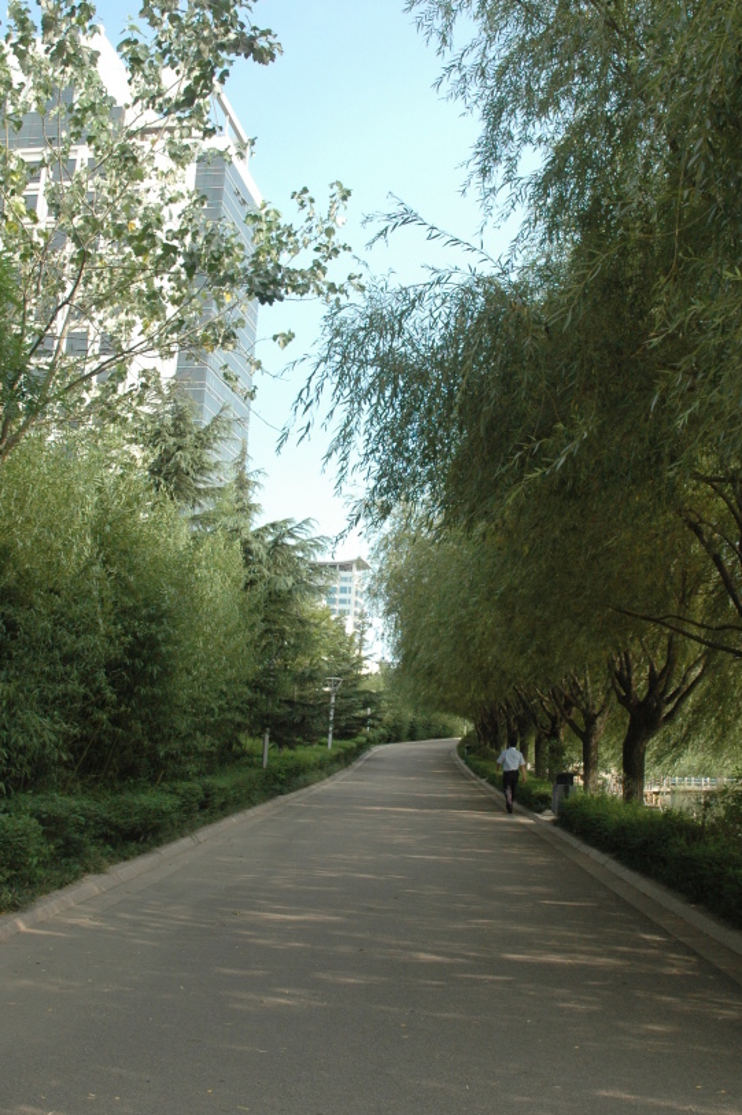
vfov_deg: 55.8
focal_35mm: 34
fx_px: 1052
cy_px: 572
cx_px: 378
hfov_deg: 38.8
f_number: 9
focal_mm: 18
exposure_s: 1/320
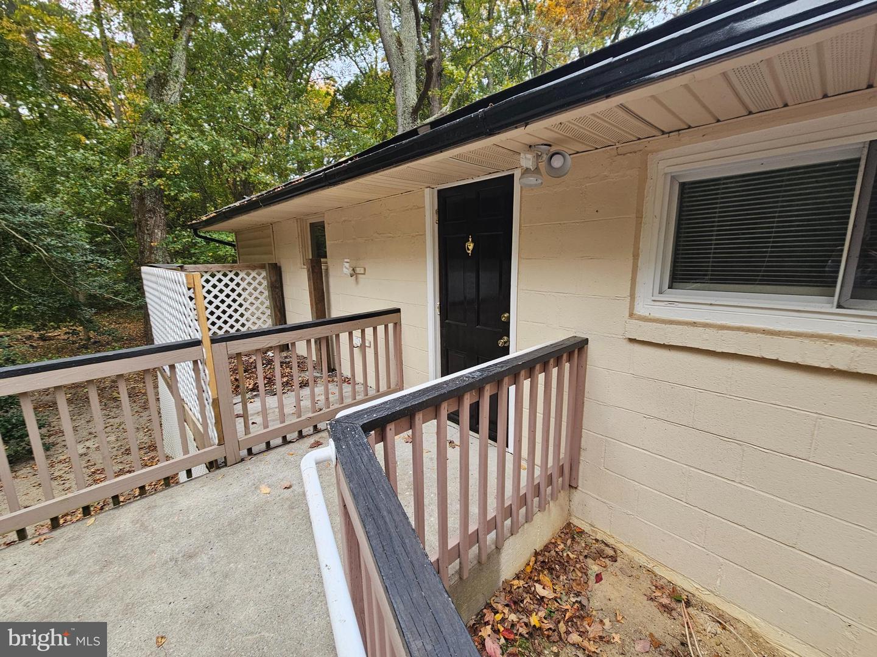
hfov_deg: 106.2
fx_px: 329
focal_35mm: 13
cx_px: 438
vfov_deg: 89.9
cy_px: 328
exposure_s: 1/128
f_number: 2.2
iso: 50
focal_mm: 2.2
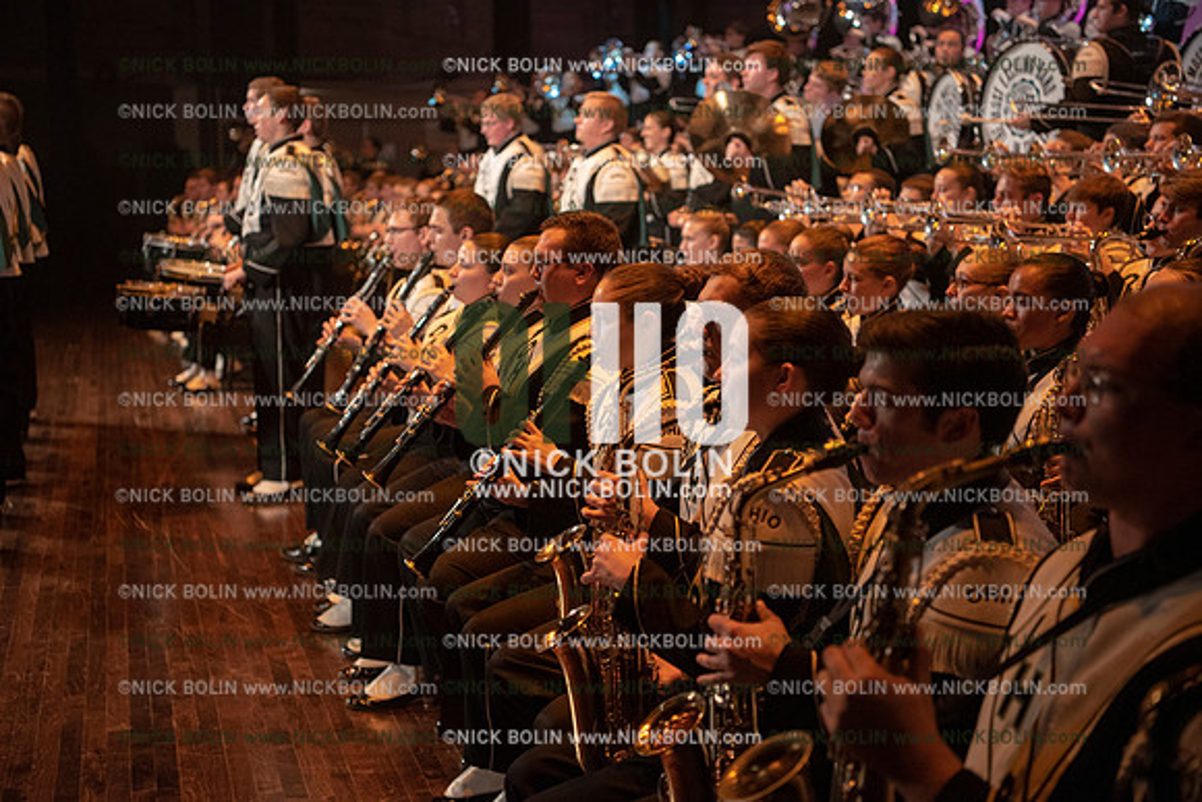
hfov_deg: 39.6
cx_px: 601
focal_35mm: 50
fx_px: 1670
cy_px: 401
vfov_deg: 27.0
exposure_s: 1/200
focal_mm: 50
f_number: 2.8
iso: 2000
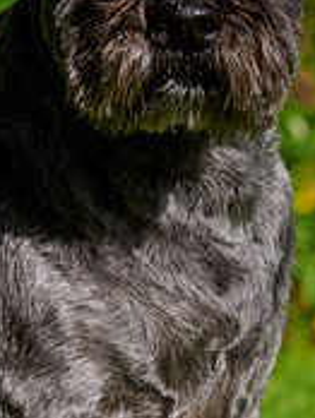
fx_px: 26325
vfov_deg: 0.9
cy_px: 66
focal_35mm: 2175
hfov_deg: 0.7
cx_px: 68
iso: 200
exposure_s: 1/1600
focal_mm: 300
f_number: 5.6
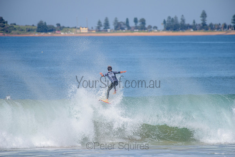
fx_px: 3264
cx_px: 118
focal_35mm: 500
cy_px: 78
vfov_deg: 2.8
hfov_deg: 4.1
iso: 160
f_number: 5.6
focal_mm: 500
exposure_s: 1/2000
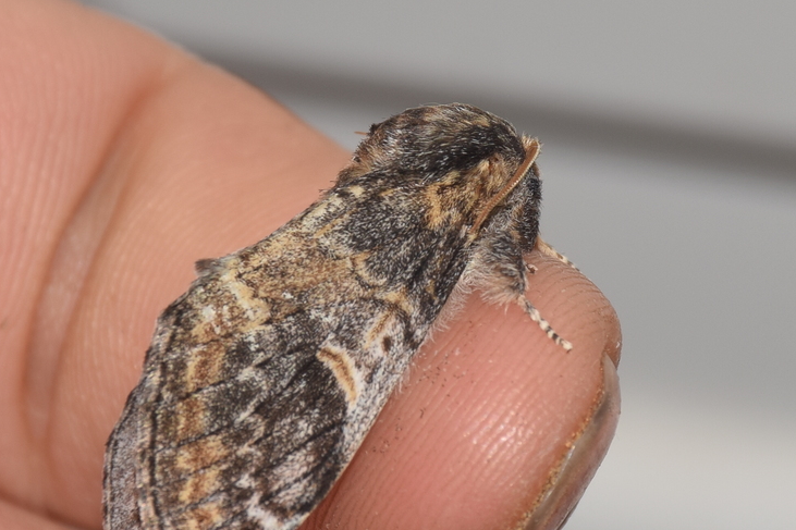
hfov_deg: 7.5
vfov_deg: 5.0
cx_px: 372
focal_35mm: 276
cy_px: 307
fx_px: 6101
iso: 100
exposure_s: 1/160
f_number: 13
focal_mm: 140
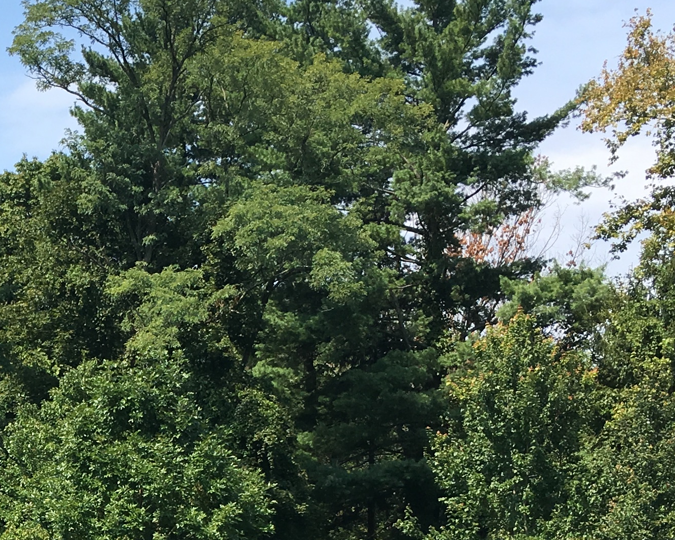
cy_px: 644
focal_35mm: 86
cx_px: -70
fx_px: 1718
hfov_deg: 21.1
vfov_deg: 17.1
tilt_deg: -1.2
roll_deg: -2.3
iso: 25
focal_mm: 4.15
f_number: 2.2
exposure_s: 1/999
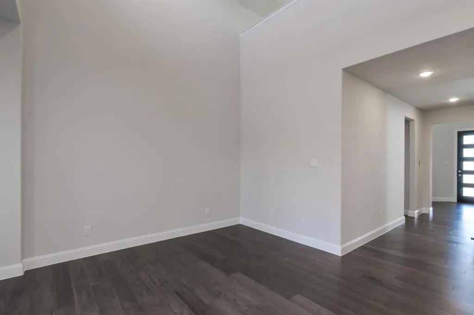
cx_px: 237
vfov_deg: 72.0
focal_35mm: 16
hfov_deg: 95.0
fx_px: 217
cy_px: 158
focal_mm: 11
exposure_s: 1/60
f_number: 5.6
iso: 500
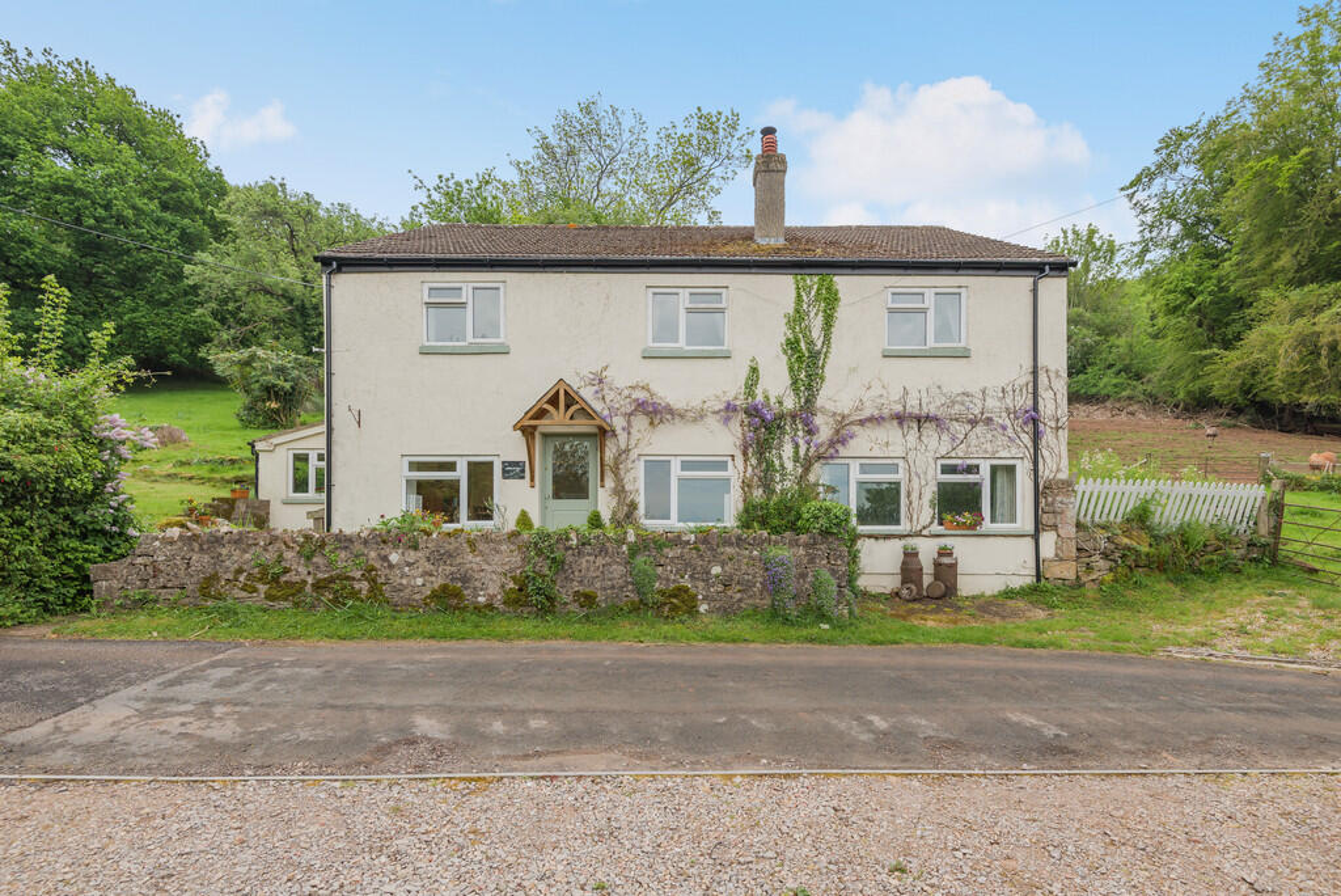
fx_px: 596
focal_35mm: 16
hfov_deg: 96.7
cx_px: 670
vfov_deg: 73.8
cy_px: 448
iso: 100
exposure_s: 1/80
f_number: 10
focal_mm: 16
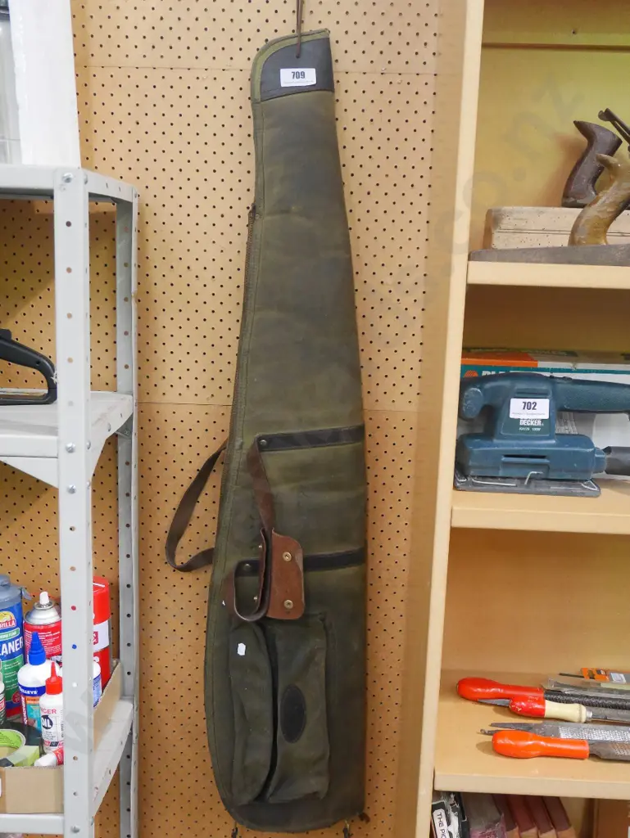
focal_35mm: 34
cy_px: 419
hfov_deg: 41.8
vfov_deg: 53.9
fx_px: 824
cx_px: 315
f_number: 4.1
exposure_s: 1/40
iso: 3200
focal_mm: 17
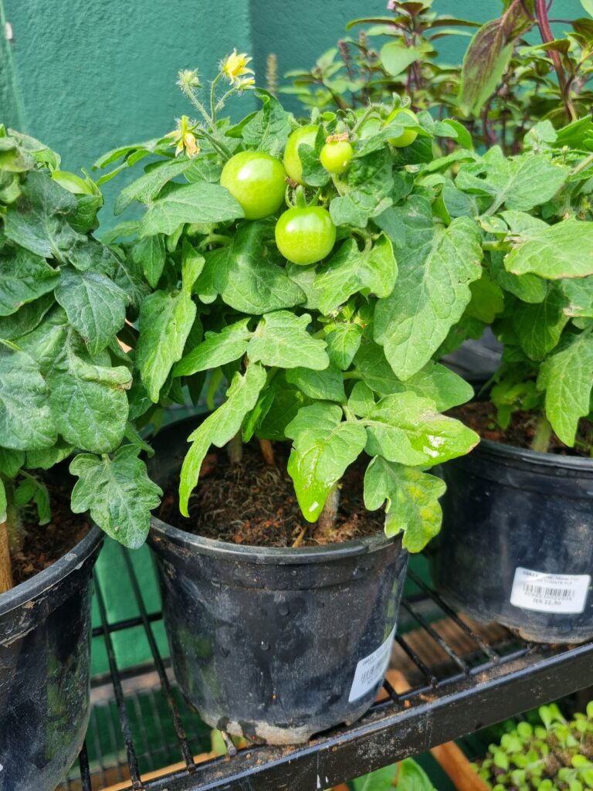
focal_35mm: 26
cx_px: 296
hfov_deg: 53.1
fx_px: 594
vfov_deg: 67.3
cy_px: 396
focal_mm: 5.4
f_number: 1.8
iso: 50
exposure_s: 1/332
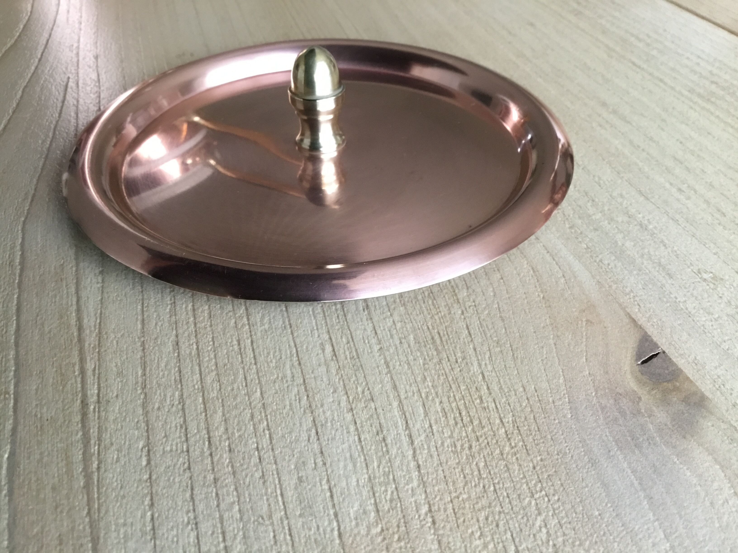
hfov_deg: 58.4
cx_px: 369
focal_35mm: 31
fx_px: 661
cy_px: 276
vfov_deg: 45.4
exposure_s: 1/33
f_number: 2.4
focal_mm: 3.3
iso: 125
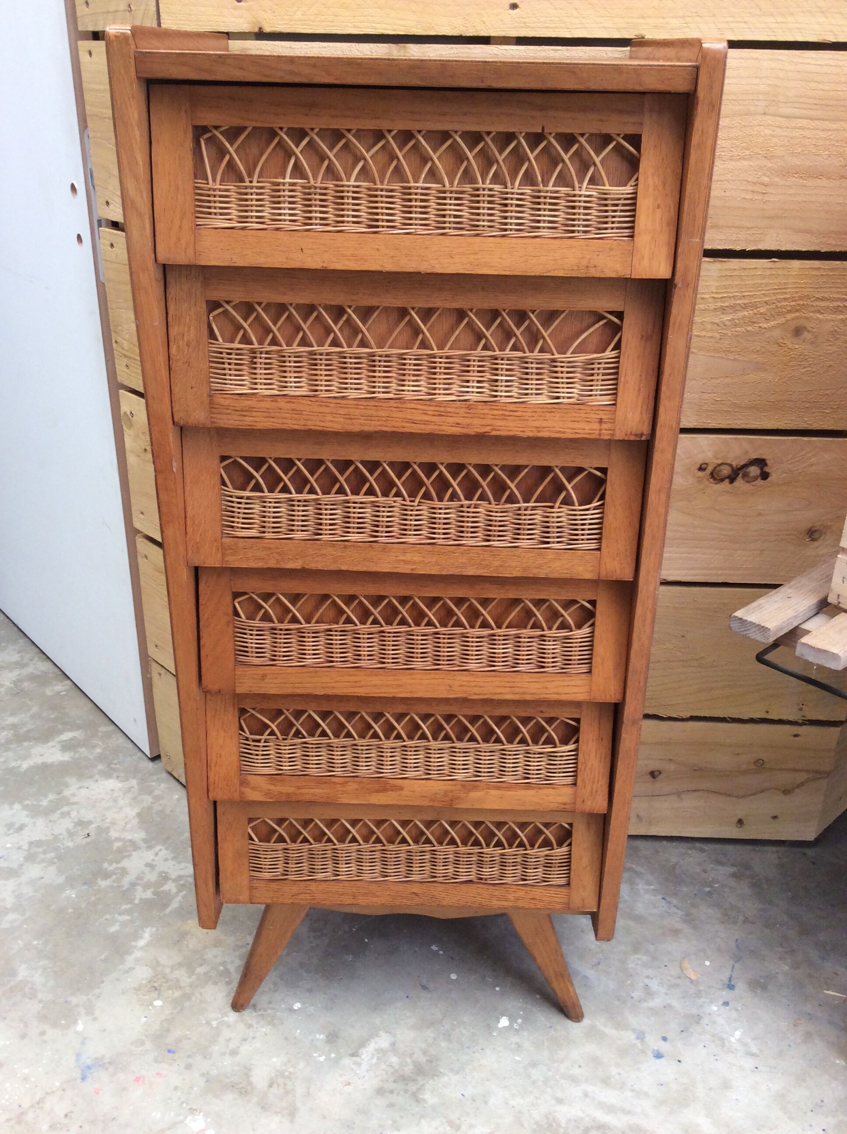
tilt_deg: -25.5
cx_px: 424
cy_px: 567
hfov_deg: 44.1
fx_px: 1047
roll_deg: +0.7
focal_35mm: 32
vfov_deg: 56.9
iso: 50
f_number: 2.4
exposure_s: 1/25
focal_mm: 3.3
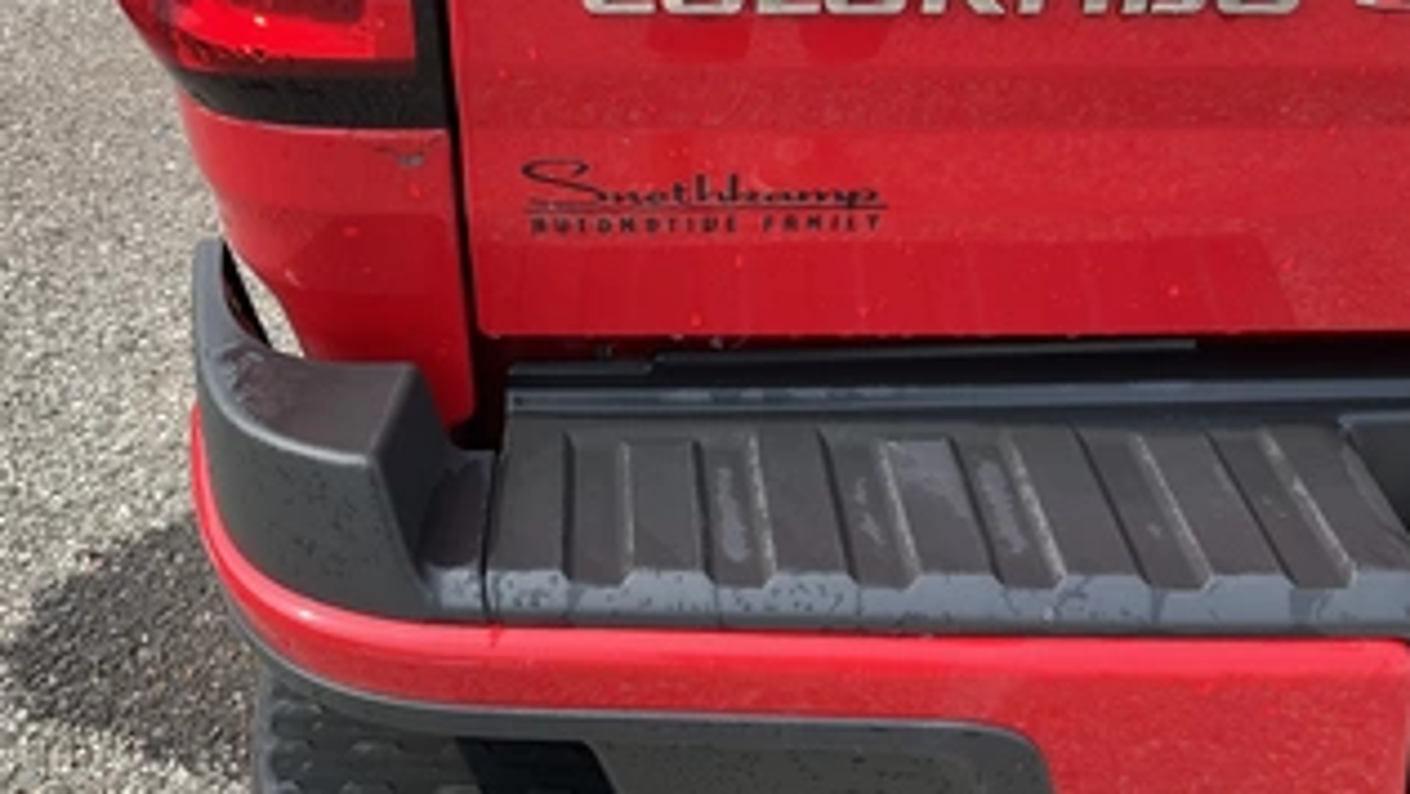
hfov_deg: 50.4
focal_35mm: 40
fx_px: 1496
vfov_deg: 29.7
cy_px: 335
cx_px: 656
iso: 25
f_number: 1.8
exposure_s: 1/495
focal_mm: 3
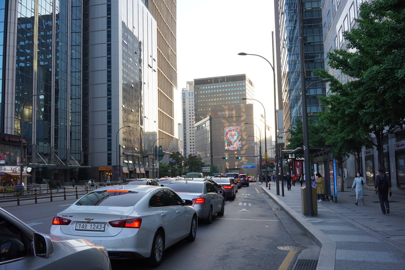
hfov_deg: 54.4
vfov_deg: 37.9
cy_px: 135
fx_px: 394
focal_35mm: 35
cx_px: 202
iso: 640
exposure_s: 1/80
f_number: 13
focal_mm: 35
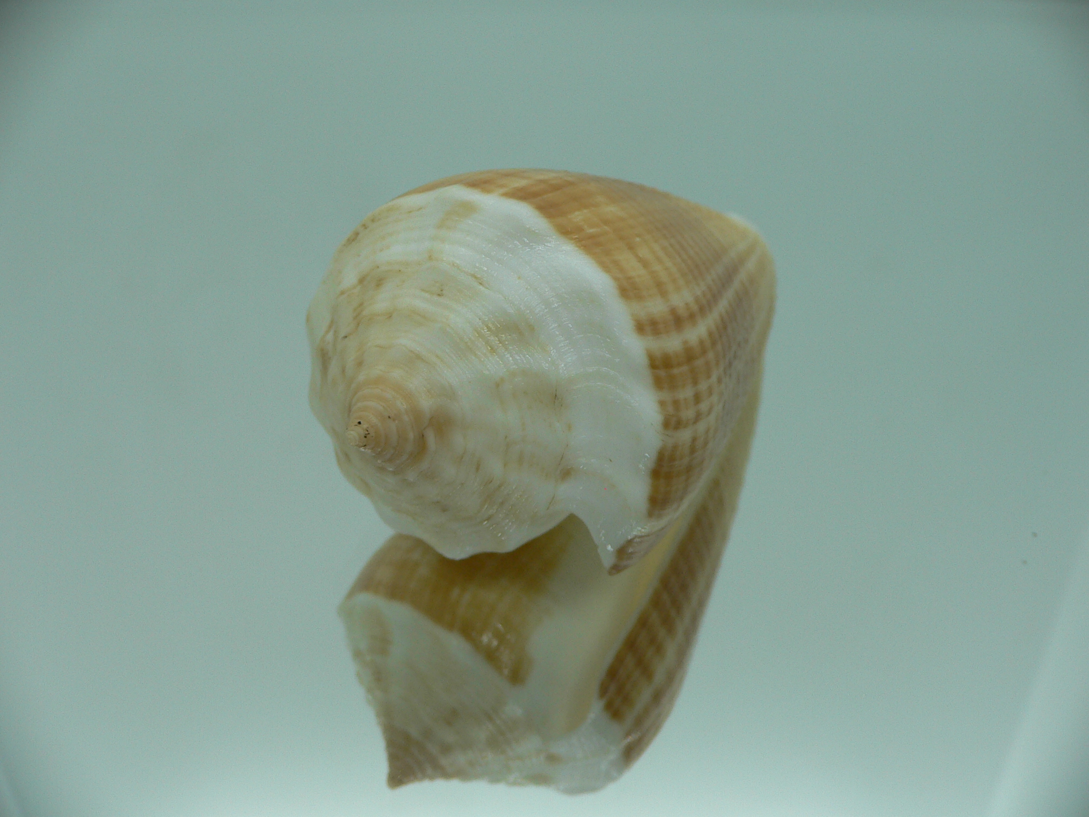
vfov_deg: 40.7
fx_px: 1101
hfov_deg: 52.6
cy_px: 408
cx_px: 544
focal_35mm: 35
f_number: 2.8
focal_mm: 4.6
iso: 80
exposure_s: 1/60
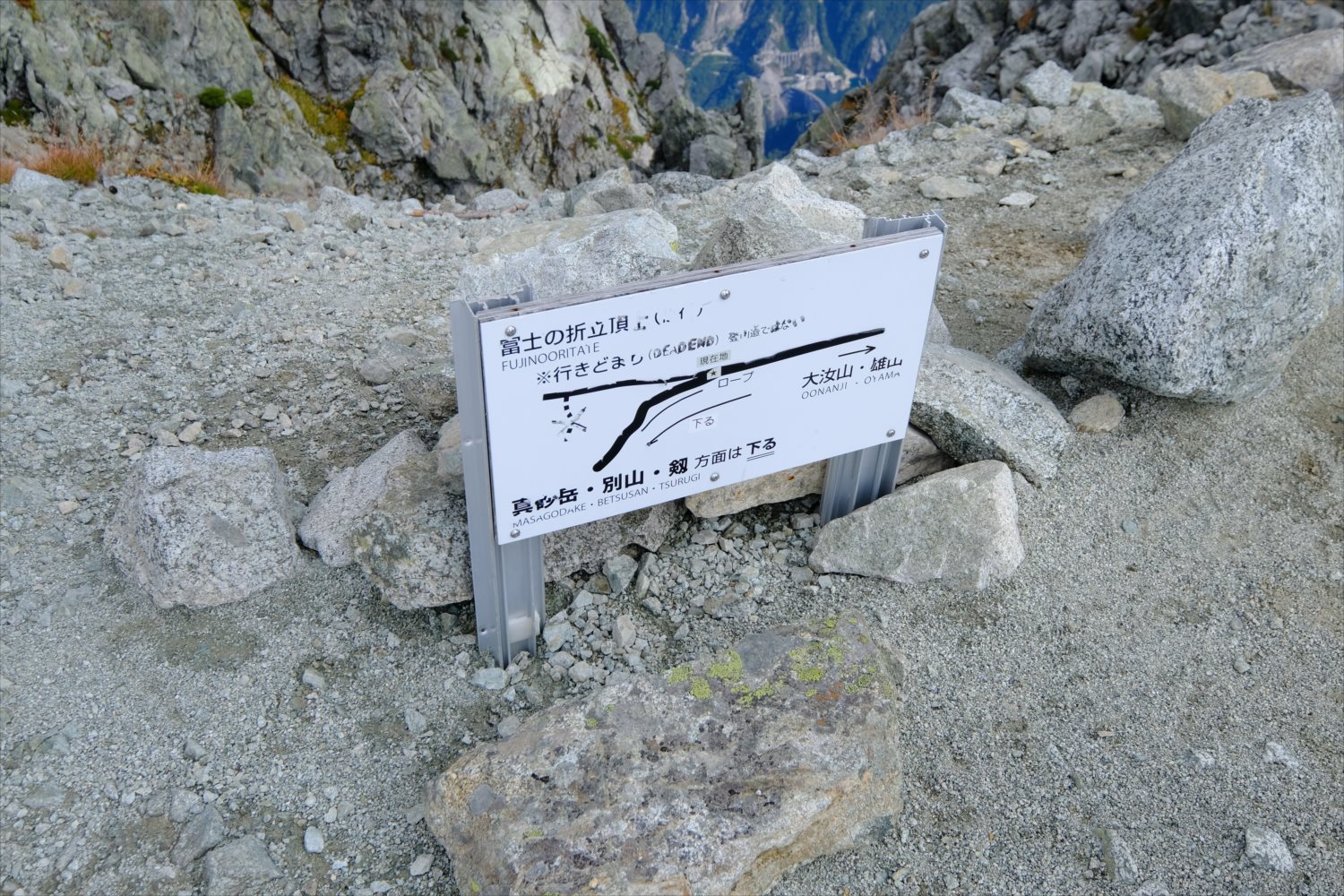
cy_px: 448
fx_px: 1344
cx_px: 672
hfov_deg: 53.1
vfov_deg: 36.9
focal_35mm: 36
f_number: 8
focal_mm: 24
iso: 400
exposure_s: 1/800
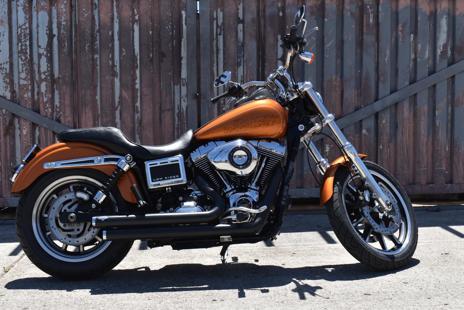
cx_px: 232
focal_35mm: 52
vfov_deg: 25.8
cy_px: 155
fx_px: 677
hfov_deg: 37.8
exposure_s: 1/250
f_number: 8
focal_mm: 35
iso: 100
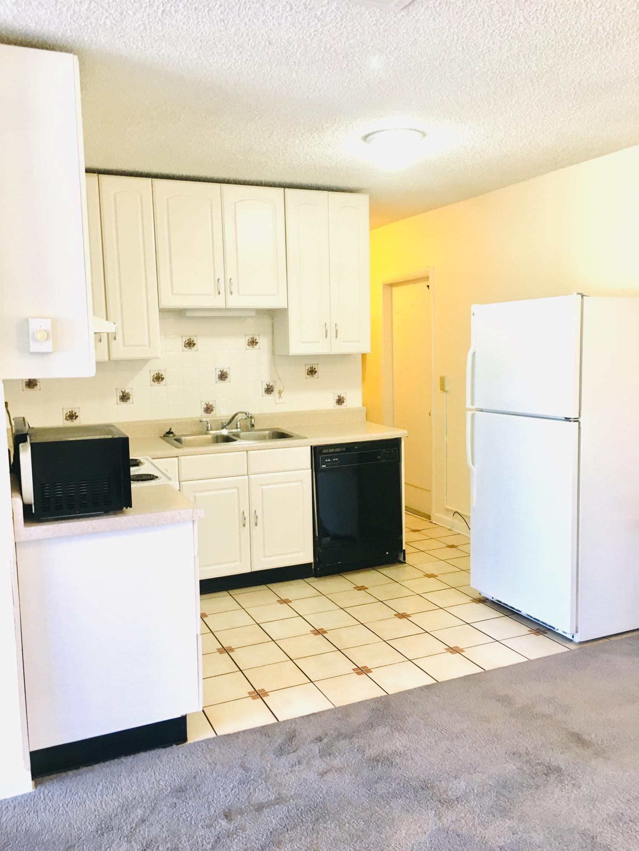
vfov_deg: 61.7
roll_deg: +0.7
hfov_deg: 48.2
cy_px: 426
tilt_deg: -7.9
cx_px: 320
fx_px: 714
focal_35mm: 29
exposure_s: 1/30
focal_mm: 4.15
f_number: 2.2
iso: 64
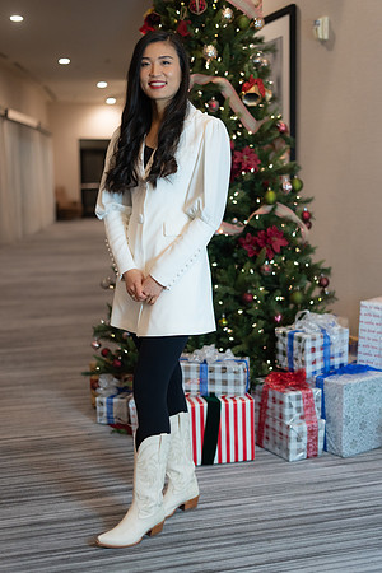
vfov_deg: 39.6
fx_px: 796
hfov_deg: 27.0
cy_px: 286
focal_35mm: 50
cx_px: 191
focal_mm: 50
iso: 1250
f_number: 1.8
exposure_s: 1/320
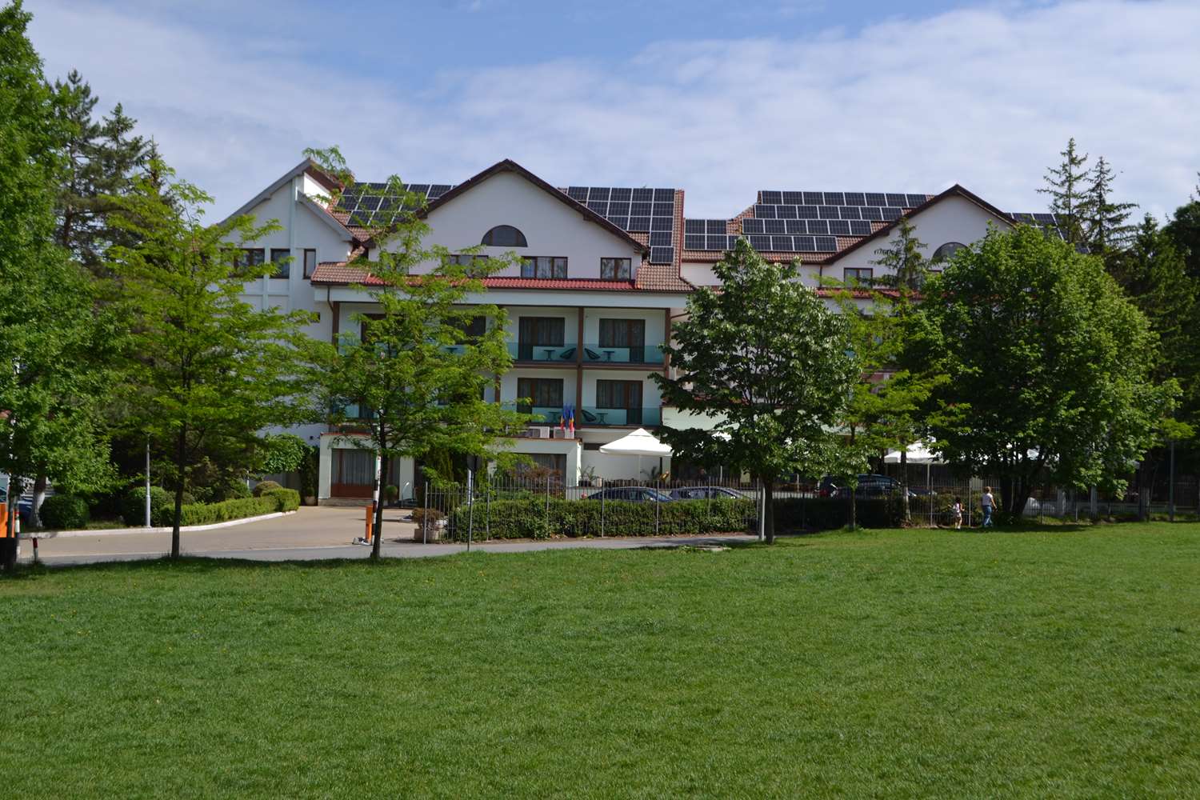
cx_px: 600
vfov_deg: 29.9
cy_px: 400
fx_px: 1500
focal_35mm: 45
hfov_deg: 43.6
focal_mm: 30
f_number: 7.1
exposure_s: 1/200
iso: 100
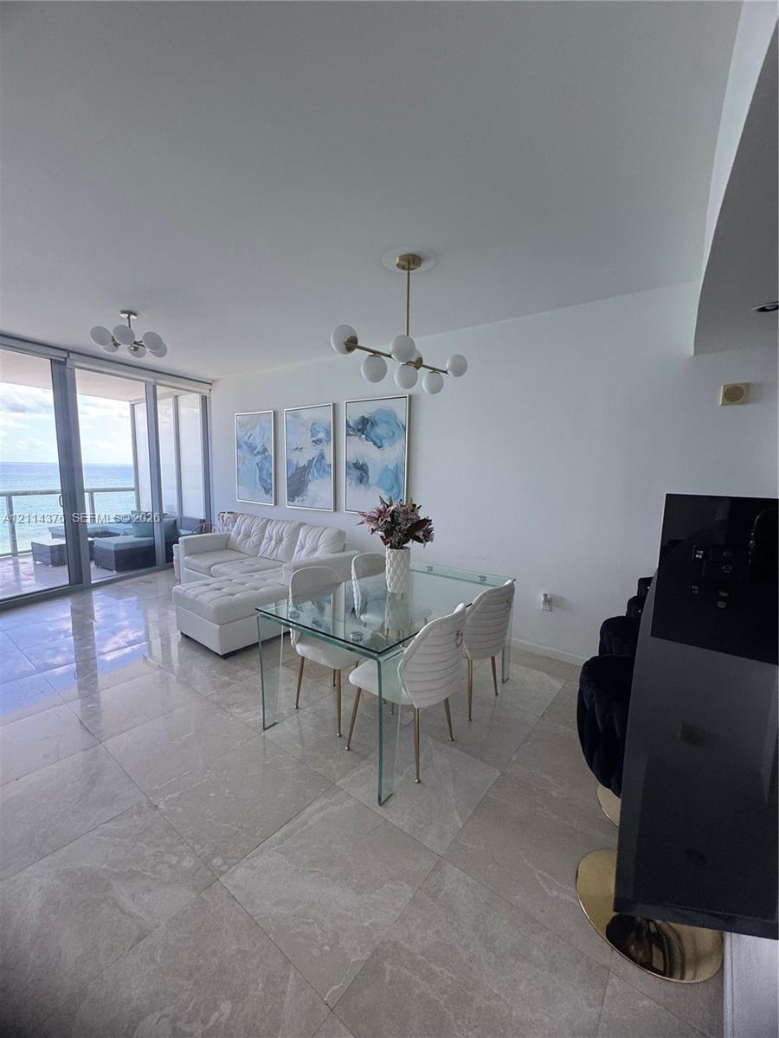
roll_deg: -0.9
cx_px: 390
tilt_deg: -7.9
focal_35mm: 14
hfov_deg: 85.7
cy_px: 519
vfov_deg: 102.1
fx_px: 420
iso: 200
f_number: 2.2
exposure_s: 1/120
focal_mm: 2.22
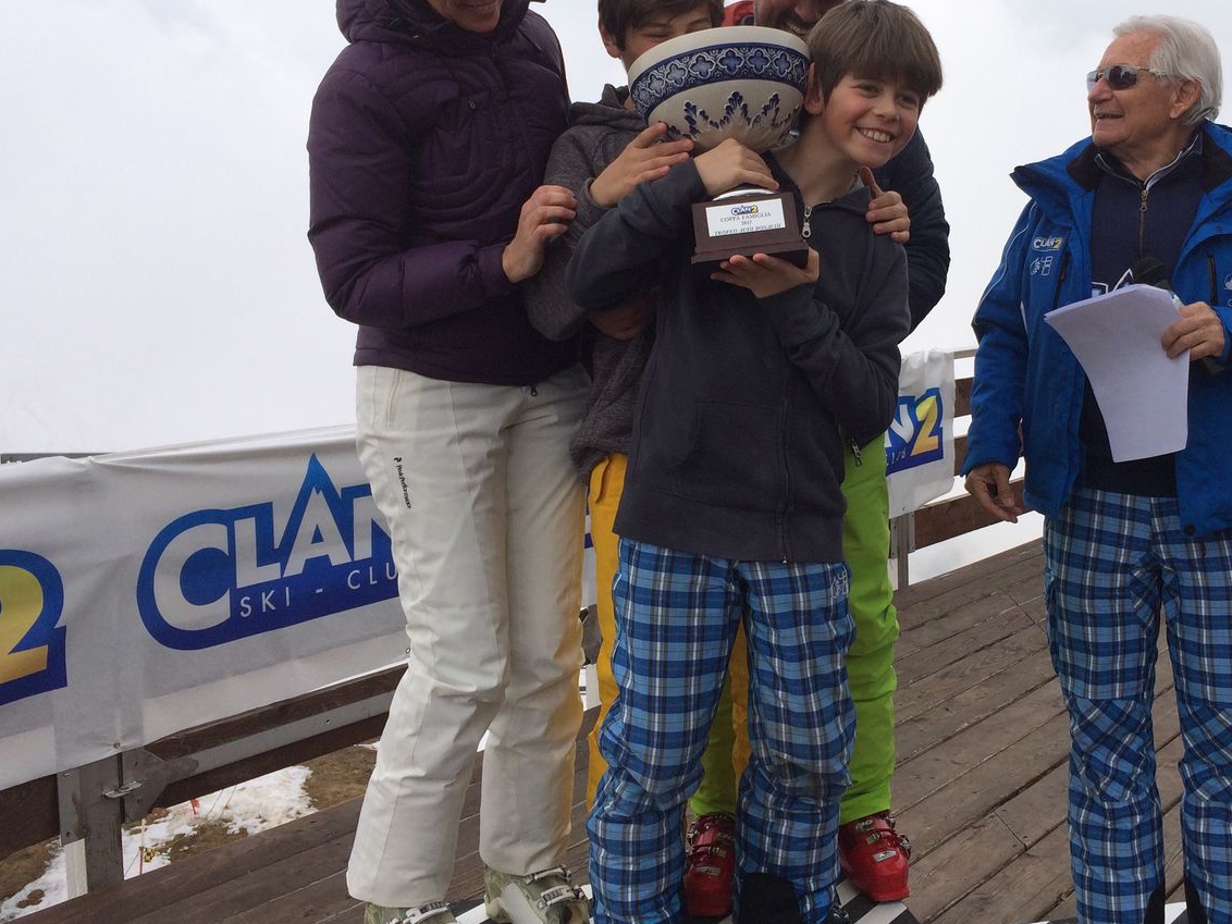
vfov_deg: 35.0
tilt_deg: -1.1
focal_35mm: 41
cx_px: 780
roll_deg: +1.5
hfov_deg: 45.3
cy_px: 378
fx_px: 1459
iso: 32
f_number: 2.2
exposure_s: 1/3425
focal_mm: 4.15
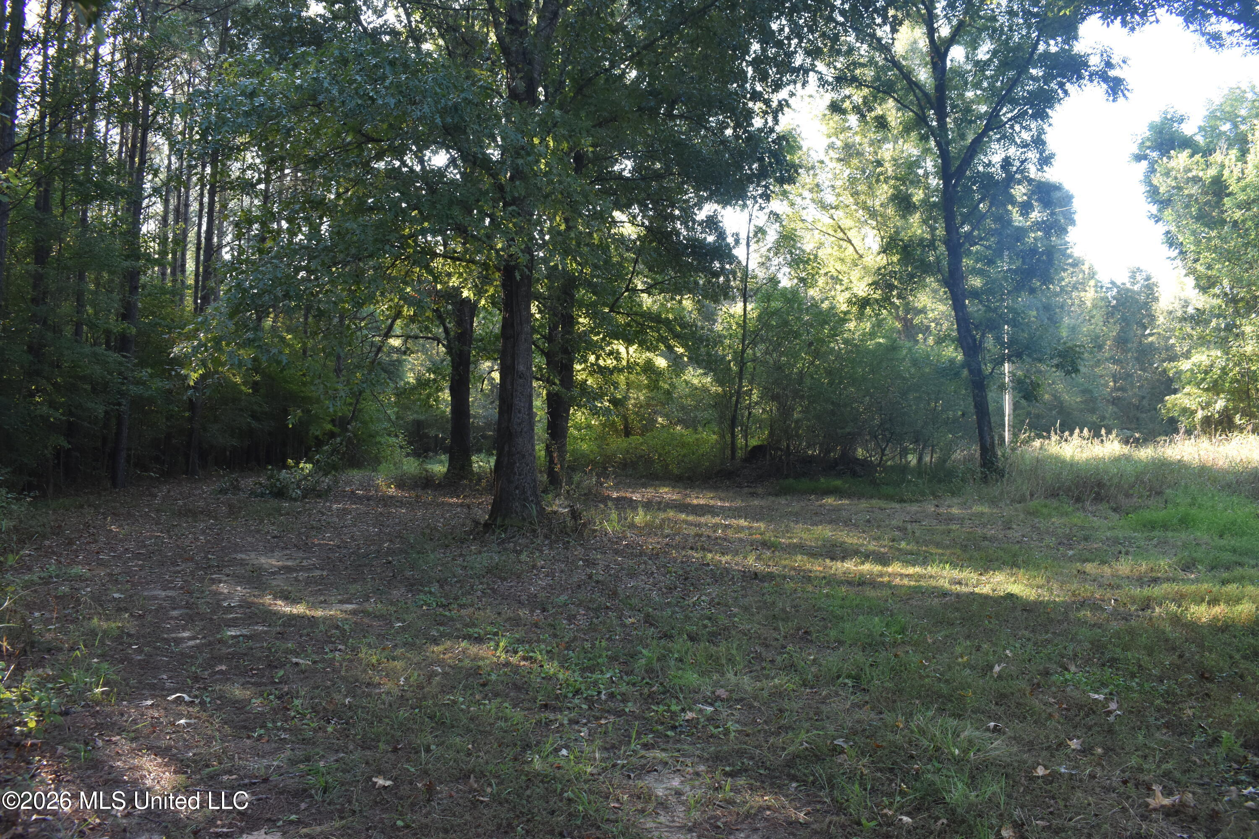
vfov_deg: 43.6
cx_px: 630
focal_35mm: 30
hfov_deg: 61.9
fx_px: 1049
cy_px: 420
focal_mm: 20
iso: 400
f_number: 7.1
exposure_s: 1/60
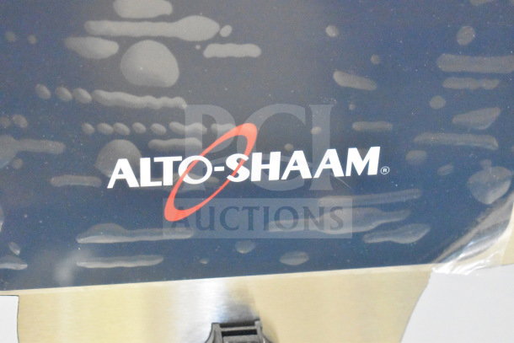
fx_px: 1178
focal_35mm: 82
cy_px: 172
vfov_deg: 16.6
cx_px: 257
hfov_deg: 24.6
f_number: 5.6
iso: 25600
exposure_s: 1/80
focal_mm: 55
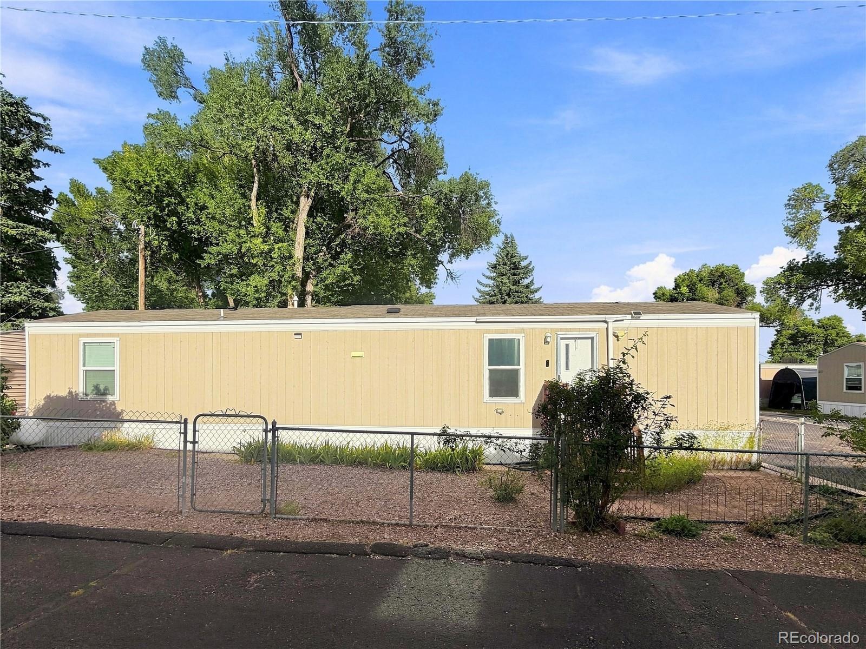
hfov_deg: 102.1
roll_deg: +1.2
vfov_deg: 85.7
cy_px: 324
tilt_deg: +8.3
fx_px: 350
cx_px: 433
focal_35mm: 14
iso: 20
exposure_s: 1/1167
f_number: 2.2
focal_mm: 2.2
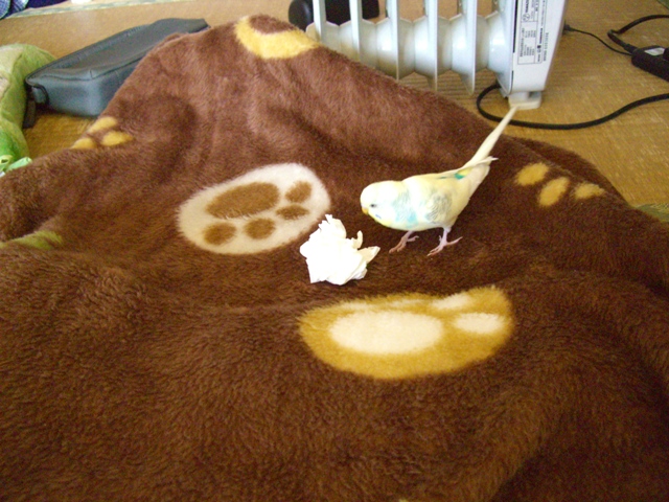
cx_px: 334
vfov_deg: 37.7
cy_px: 251
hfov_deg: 49.0
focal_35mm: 38
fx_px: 734
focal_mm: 7.9
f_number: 2.8
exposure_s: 1/80
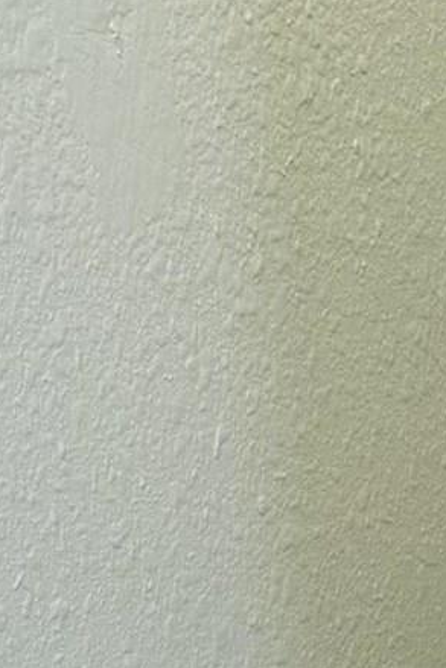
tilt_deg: -25.2
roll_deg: +1.2
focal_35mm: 131
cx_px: 600
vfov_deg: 13.6
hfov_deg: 10.2
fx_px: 2432
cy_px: 1283
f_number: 1.78
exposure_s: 1/60
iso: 200
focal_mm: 6.76
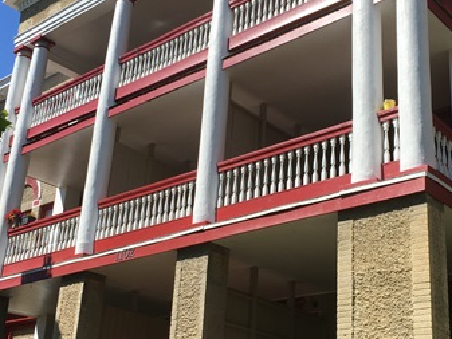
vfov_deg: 26.5
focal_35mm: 55
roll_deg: -3.5
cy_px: 201
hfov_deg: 34.9
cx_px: 249
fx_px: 718
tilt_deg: +21.5
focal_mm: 4.15
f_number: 2.2
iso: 25
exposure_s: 1/1508
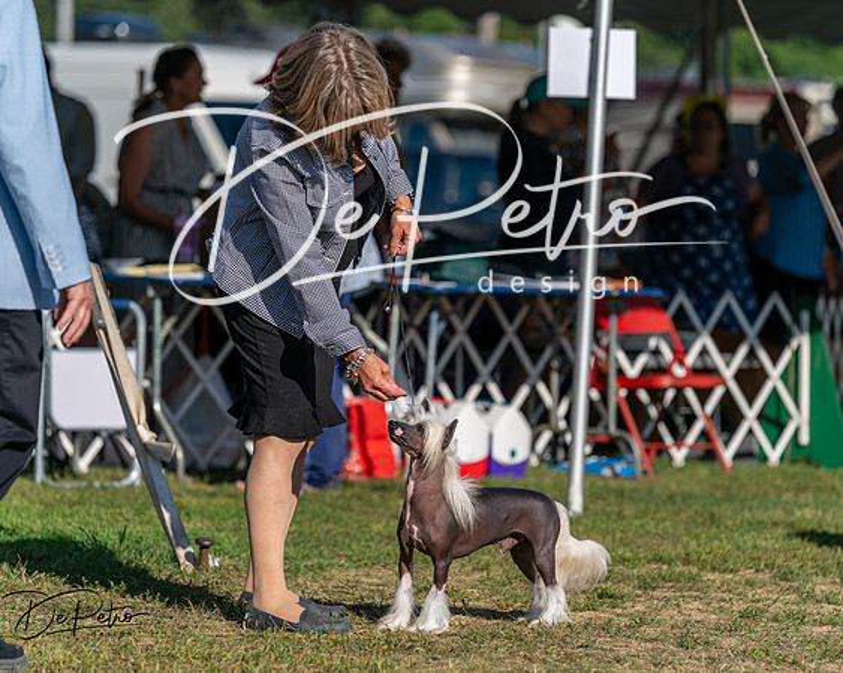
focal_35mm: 225
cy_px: 336
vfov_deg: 6.9
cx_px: 422
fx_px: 5618
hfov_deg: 8.6
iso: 100
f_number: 4.5
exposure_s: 1/1250
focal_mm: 200
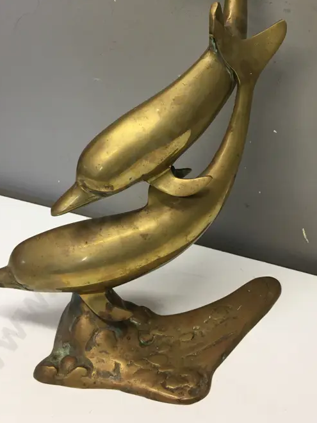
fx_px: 549
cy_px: 117
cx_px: 175
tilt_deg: -22.7
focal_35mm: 45
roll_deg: +1.0
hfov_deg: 32.2
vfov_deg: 41.1
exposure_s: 1/33
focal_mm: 4.15
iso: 40
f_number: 2.2
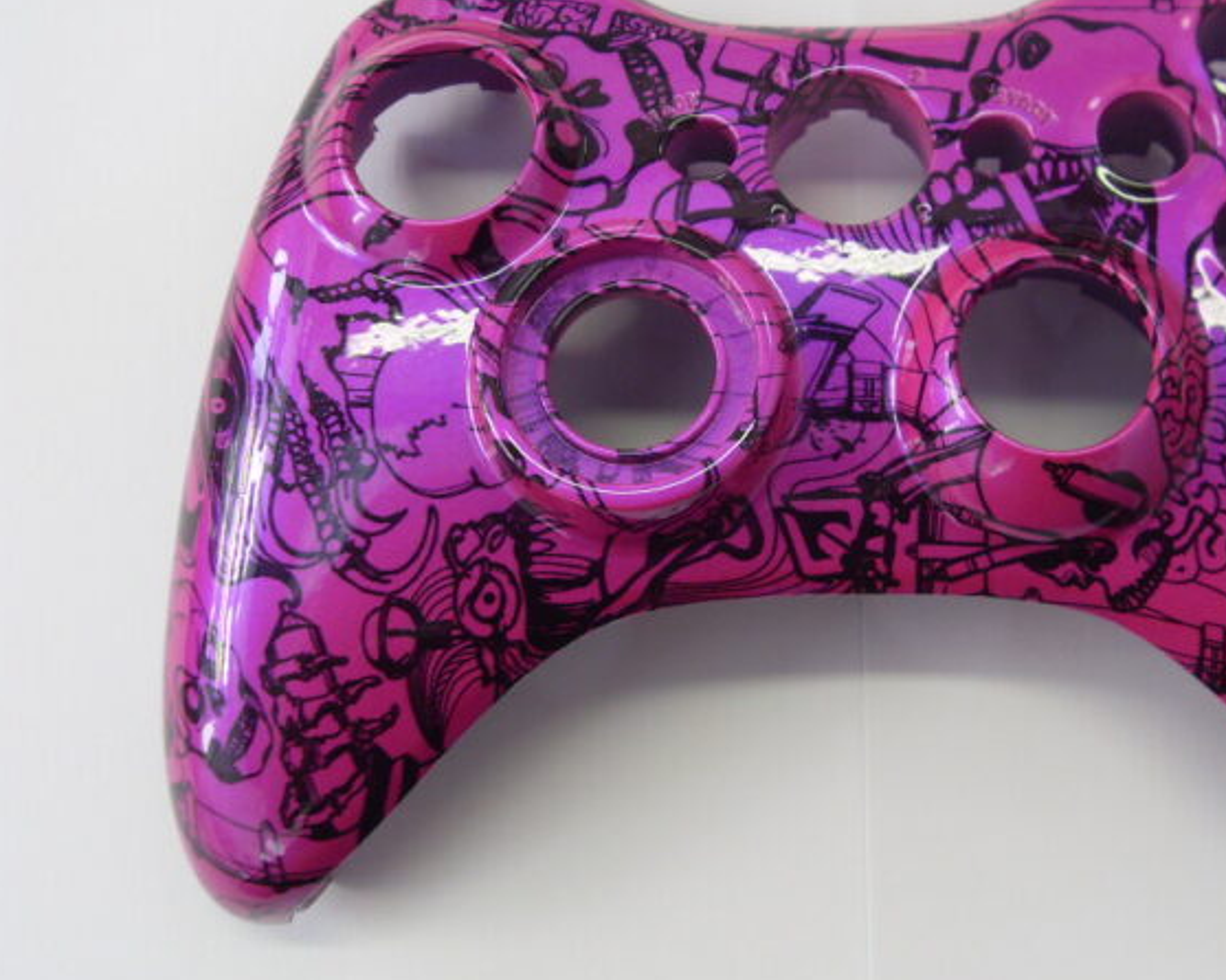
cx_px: 866
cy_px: 422
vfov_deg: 30.8
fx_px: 1777
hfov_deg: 37.4
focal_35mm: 49
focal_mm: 6.3
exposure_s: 1/45
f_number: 2.8
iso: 120
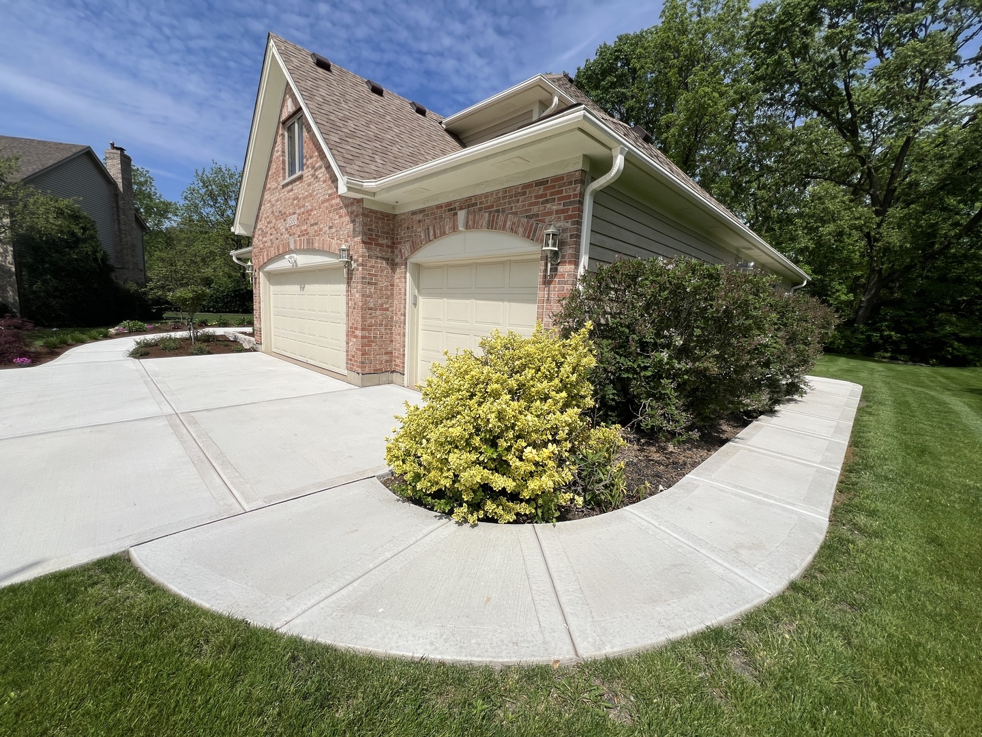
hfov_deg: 106.2
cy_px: 368
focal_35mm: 13
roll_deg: -2.7
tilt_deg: -8.6
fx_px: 369
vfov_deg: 89.9
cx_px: 491
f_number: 1.8
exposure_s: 1/3425
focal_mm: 1.57
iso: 32
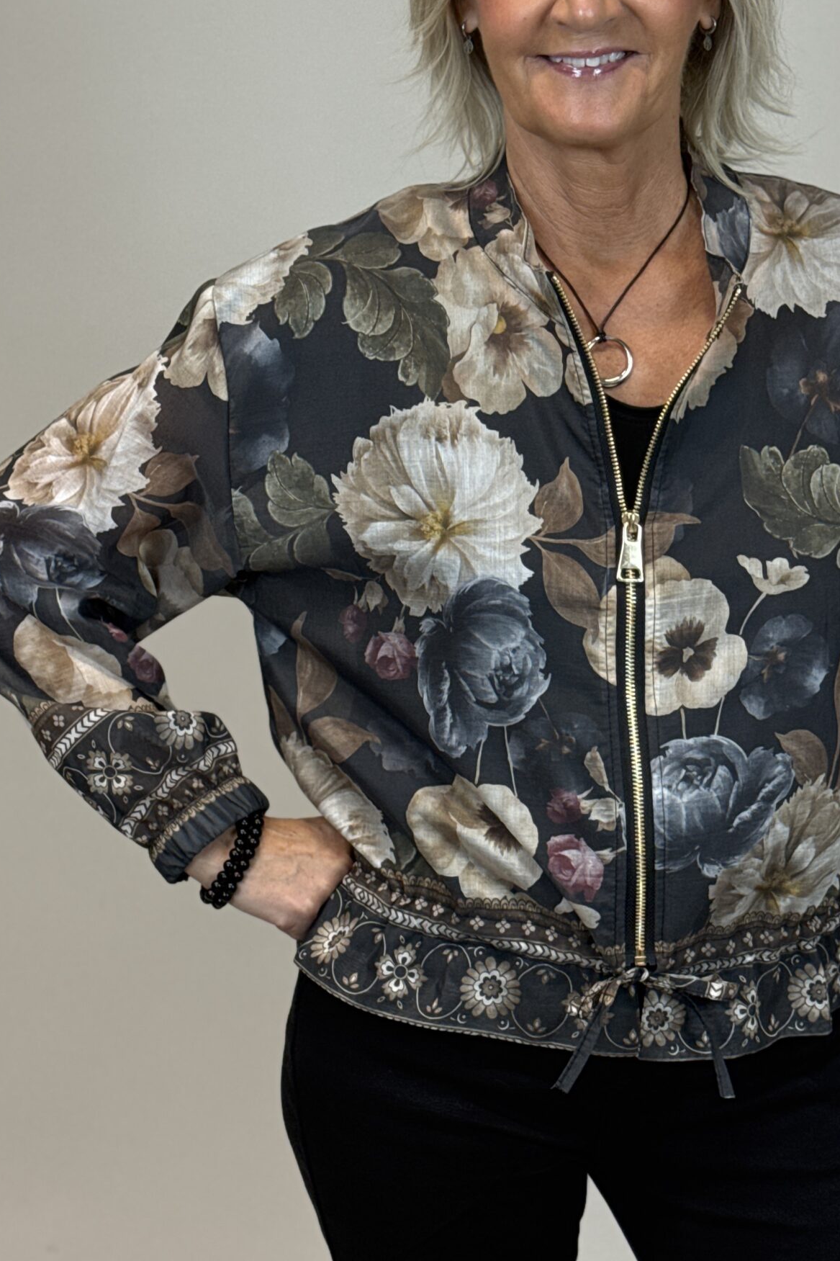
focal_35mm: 73
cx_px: 507
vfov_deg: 27.7
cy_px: 581
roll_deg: -0.7
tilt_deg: -9.5
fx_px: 2555
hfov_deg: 18.6
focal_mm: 6.76
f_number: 1.78
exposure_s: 1/98
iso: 100
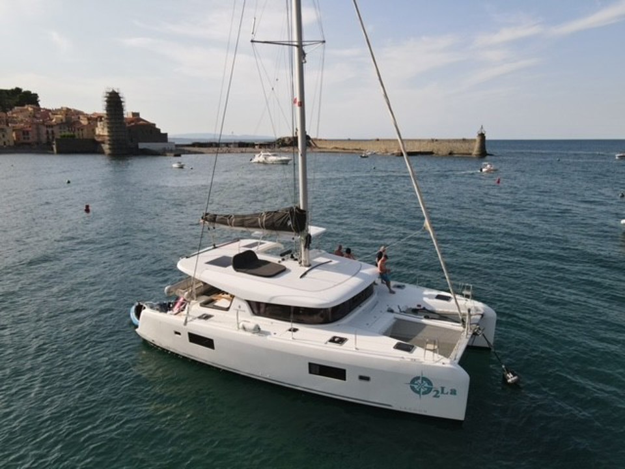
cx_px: 312
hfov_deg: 71.6
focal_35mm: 24
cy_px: 234
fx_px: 433
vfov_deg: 56.8
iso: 100
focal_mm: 4.5
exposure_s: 1/50
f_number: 2.8
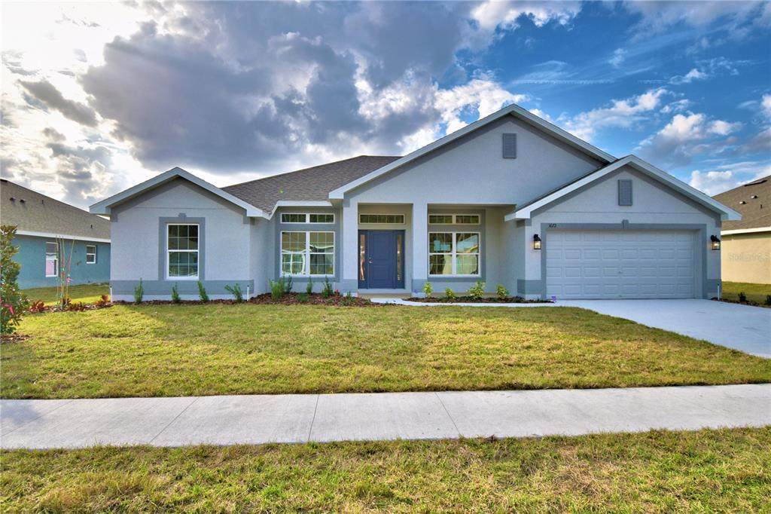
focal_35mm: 19
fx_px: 407
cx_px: 386
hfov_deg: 86.9
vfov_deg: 64.5
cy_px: 257
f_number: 4.8
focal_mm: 13
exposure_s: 1/1000
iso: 100
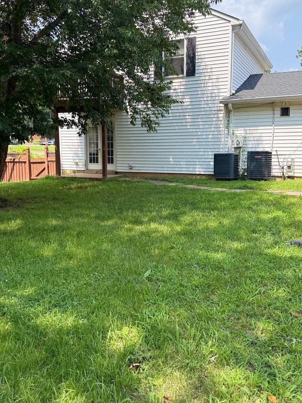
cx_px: 147
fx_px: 361
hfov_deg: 45.4
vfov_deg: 58.3
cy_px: 194
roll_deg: -1.8
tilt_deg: -5.5
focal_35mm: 31
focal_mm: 6.76
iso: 100
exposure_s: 1/2000
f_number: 1.78
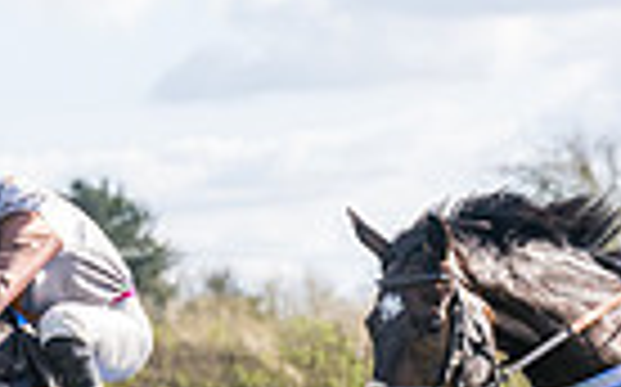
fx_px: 7711
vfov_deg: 2.9
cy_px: 432
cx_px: 250
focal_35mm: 456
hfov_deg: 4.6
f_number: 4
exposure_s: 1/1600
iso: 400
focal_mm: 82
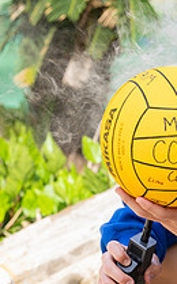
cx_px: 264
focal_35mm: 224
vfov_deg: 9.4
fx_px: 1735
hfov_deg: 5.8
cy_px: 75
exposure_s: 1/200
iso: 100
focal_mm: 79
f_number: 4.5
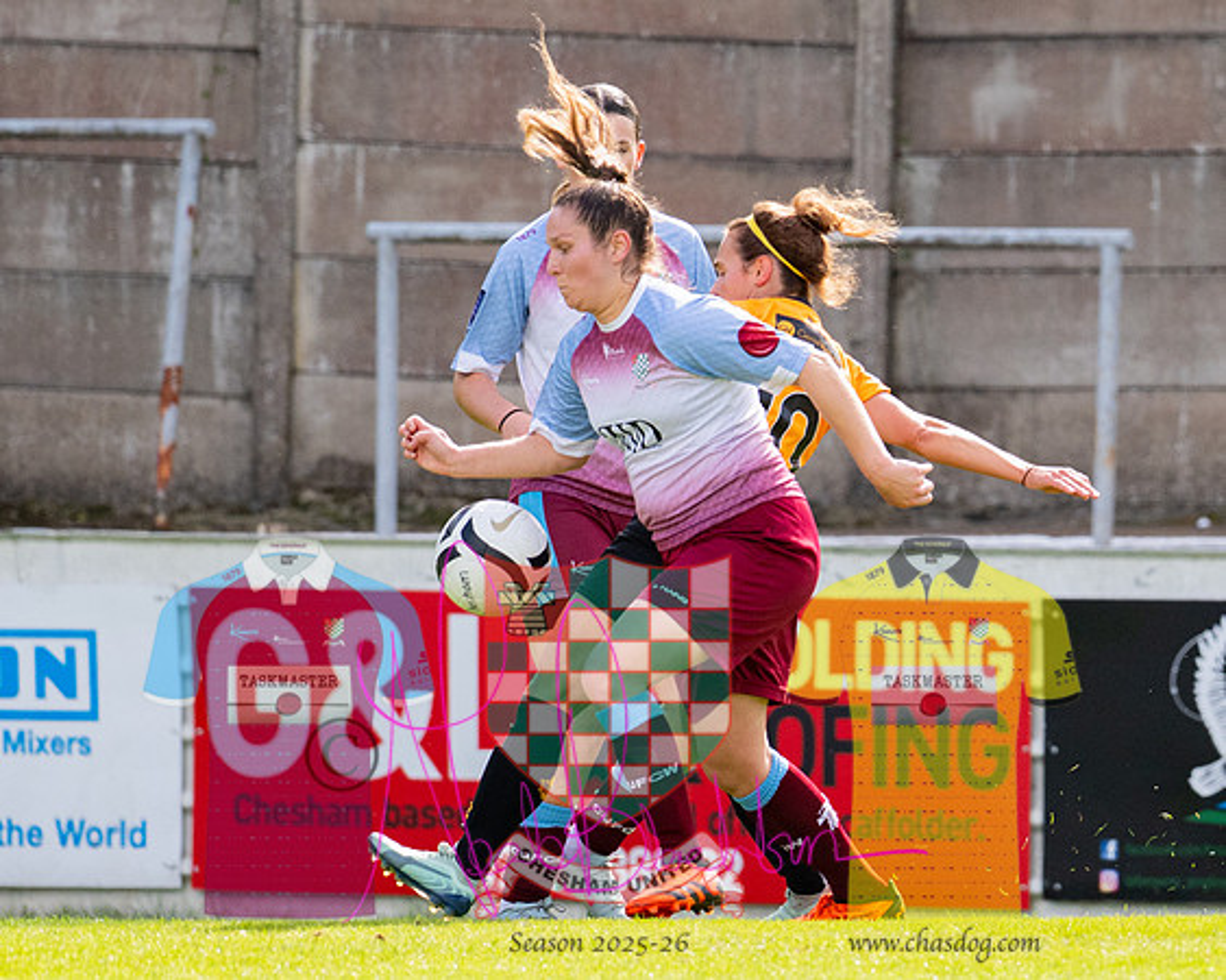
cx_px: 1138
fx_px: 38158
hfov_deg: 1.8
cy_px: 534
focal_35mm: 1052
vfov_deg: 1.5
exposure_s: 1/1250
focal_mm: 400
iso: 400
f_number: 4.5
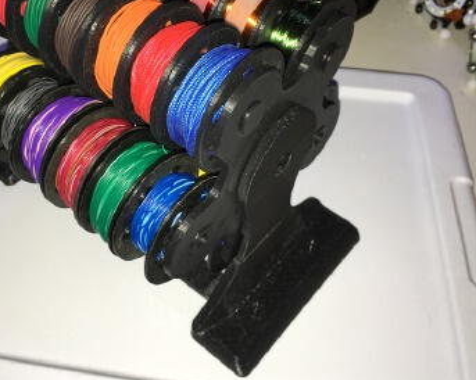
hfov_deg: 41.5
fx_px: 620
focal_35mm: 44
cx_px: 159
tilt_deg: -45.2
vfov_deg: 33.9
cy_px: 140
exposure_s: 1/24
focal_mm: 4.15
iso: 25
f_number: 2.2
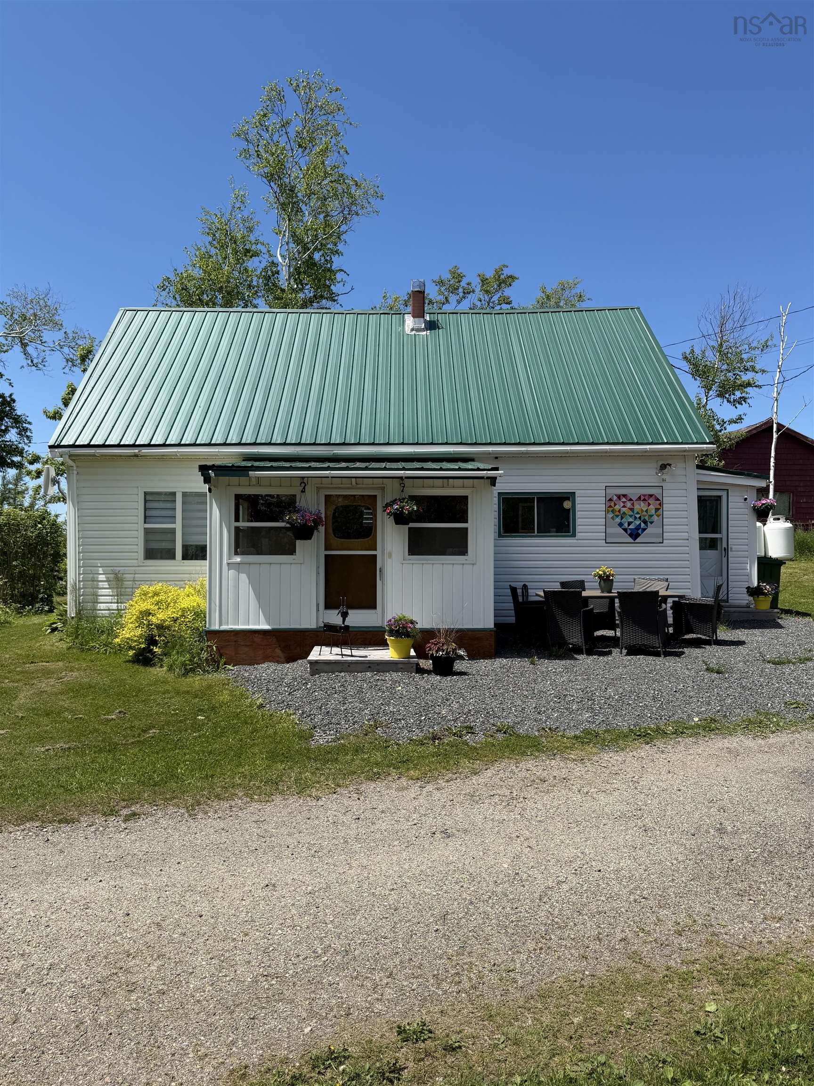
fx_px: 752
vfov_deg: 71.6
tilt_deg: +0.6
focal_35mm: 24
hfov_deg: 56.8
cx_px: 407
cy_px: 543
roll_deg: -0.5
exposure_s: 1/4673
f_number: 1.78
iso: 80
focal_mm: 6.76
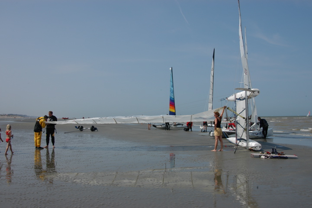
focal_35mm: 36
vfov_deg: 36.8
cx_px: 156
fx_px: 312
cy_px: 104
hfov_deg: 53.2
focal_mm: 24
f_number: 10
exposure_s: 1/400
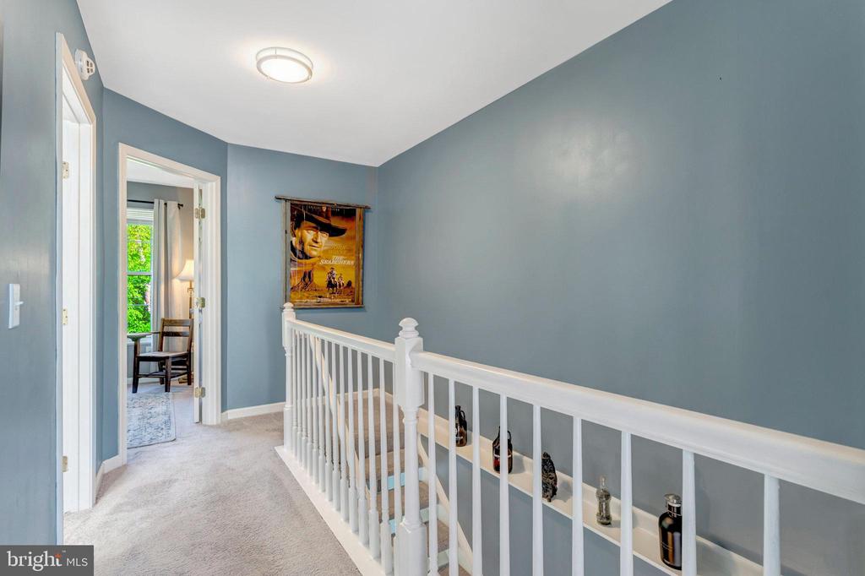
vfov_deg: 73.7
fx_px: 384
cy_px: 288
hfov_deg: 96.8
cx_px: 432
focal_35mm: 16
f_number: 8
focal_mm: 16
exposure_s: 1/20
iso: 1250
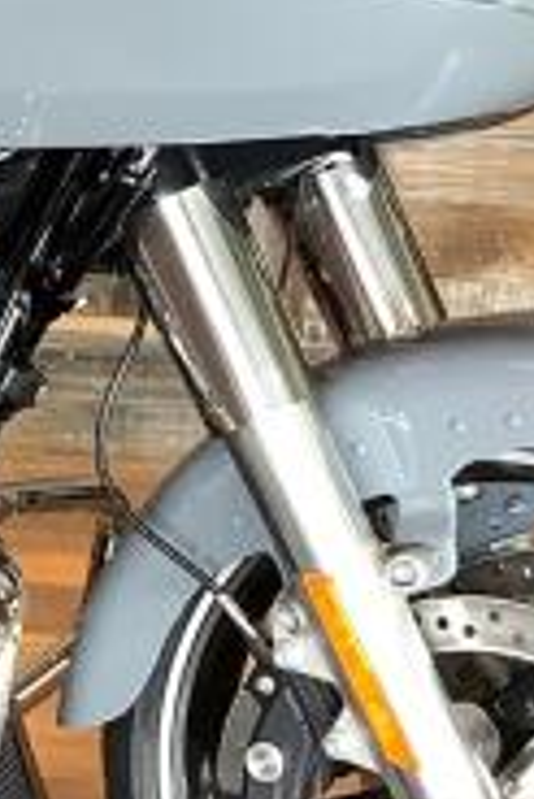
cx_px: -465
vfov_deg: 14.6
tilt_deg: -20.5
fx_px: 3109
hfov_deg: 9.3
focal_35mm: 140
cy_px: 378
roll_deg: +0.9
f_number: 2.4
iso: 160
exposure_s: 1/50
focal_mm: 3.3
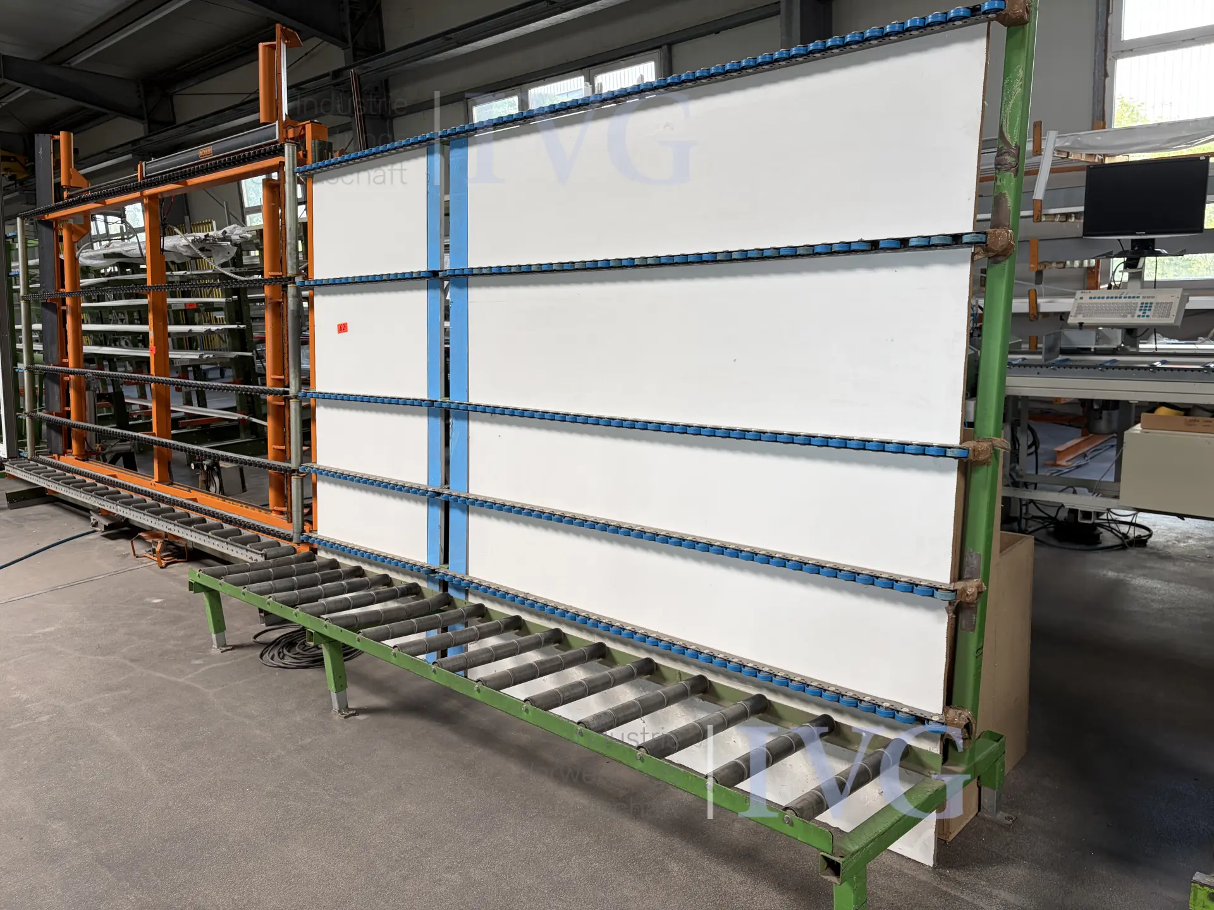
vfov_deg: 53.1
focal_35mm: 26
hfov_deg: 67.3
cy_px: 455
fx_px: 912
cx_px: 607
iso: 32
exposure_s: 1/121
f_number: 1.6
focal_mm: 5.96
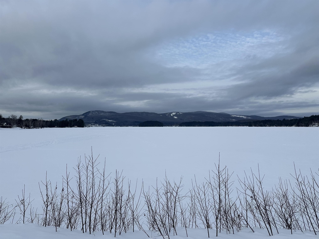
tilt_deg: -1.4
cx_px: 160
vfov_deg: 56.8
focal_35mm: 24
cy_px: 120
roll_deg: -2.3
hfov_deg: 71.6
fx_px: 221
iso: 80
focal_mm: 6.86
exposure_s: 1/3058
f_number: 1.78
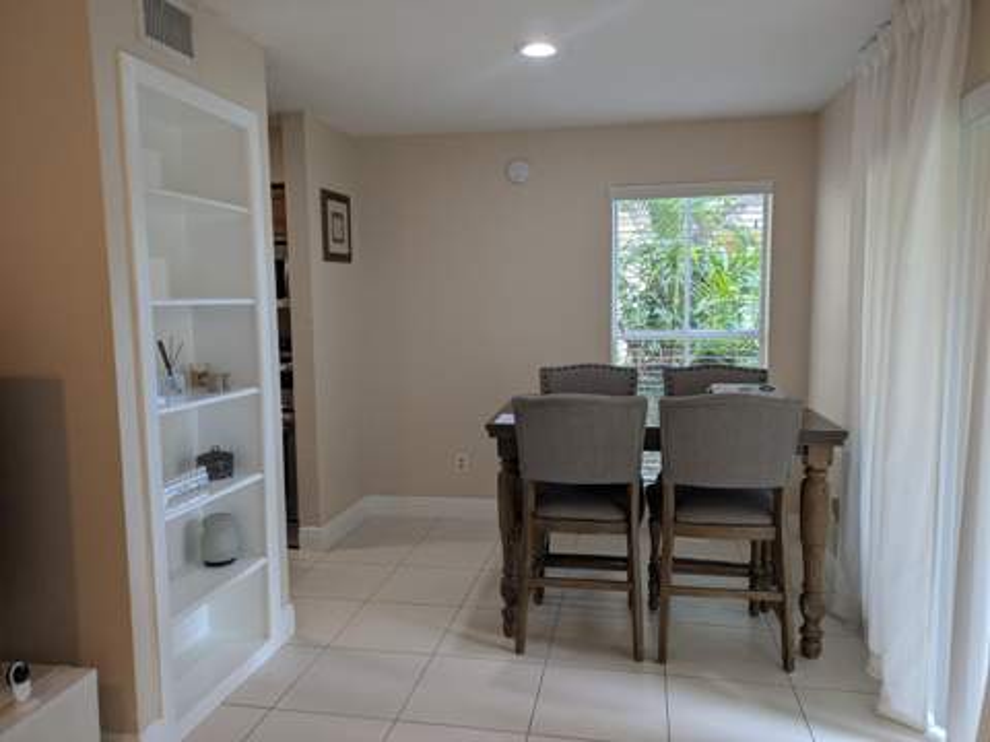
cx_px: 495
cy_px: 371
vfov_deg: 54.9
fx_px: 715
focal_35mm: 25
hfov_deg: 69.4
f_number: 1.89
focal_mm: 5.43
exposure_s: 1/120
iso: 61
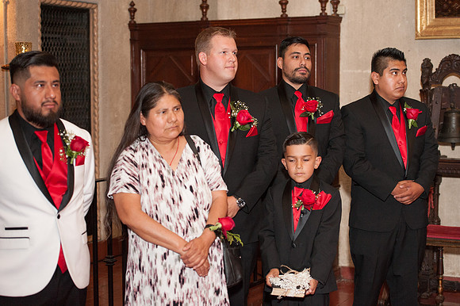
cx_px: 230
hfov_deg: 28.9
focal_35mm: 70
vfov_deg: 19.4
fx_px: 894
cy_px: 153
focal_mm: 70
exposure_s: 1/100
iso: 2500
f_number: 3.5
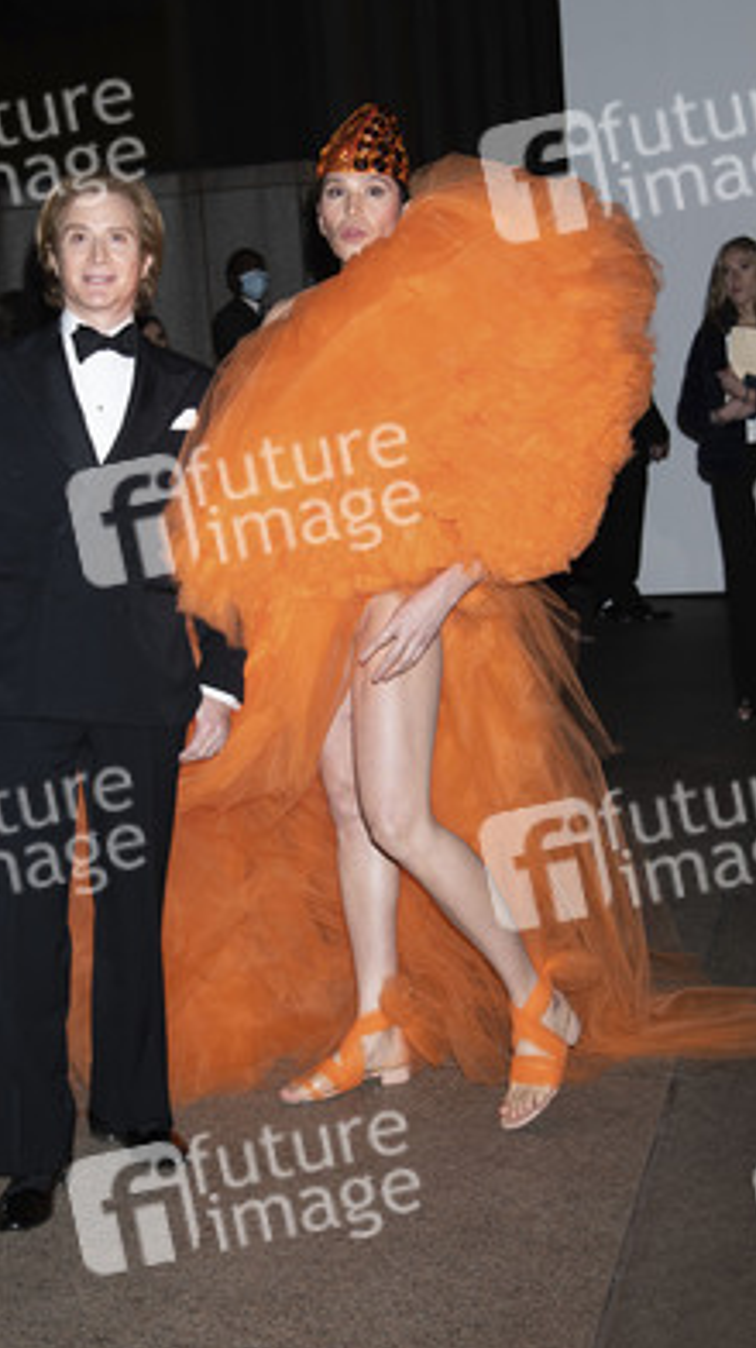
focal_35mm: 47
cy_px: 677
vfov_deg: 43.7
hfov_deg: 25.4
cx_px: 344
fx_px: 1678
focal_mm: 44
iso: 400
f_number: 5.6
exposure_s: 1/200
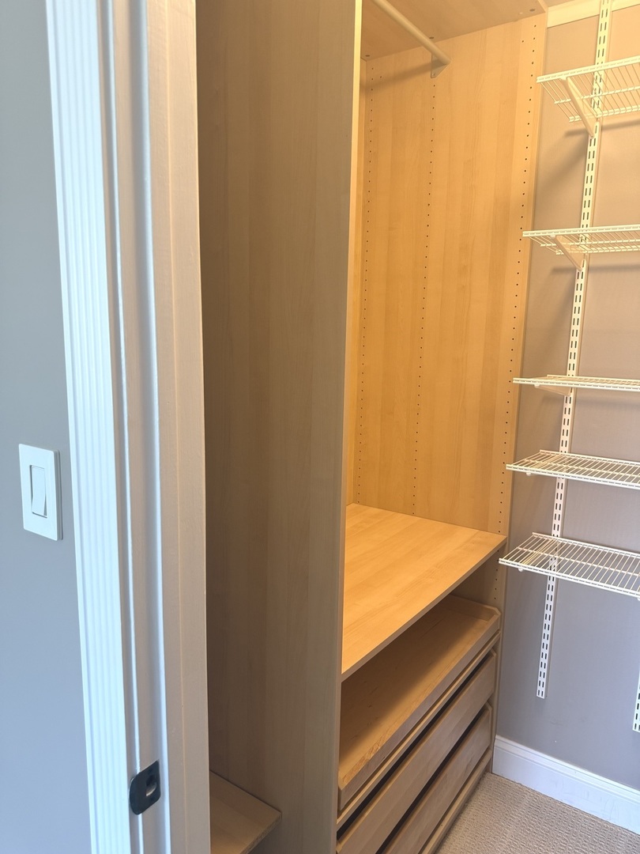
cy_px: 427
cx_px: 320
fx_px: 592
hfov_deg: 56.8
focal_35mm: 24
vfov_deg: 71.6
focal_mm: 6.76
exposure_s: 1/60
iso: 125
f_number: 1.78
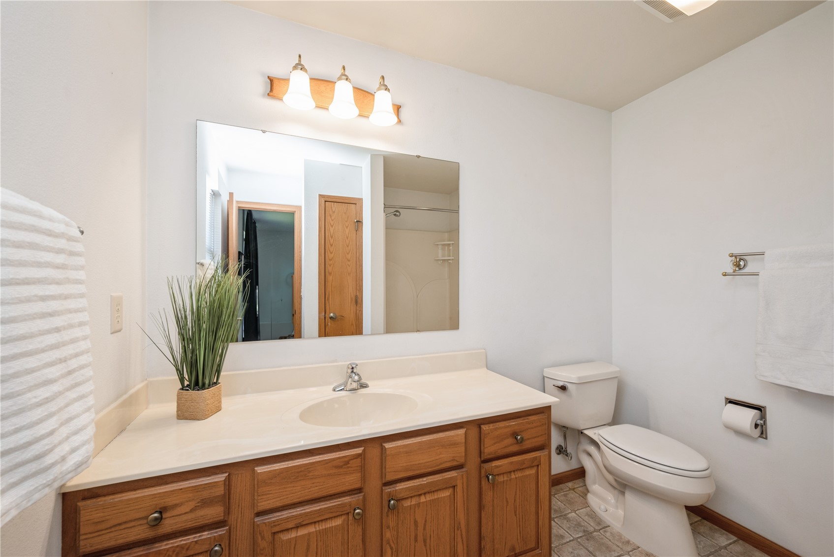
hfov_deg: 104.2
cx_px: 417
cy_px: 278
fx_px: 324
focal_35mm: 14
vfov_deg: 81.2
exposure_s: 1/15
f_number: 8
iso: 200
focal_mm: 14
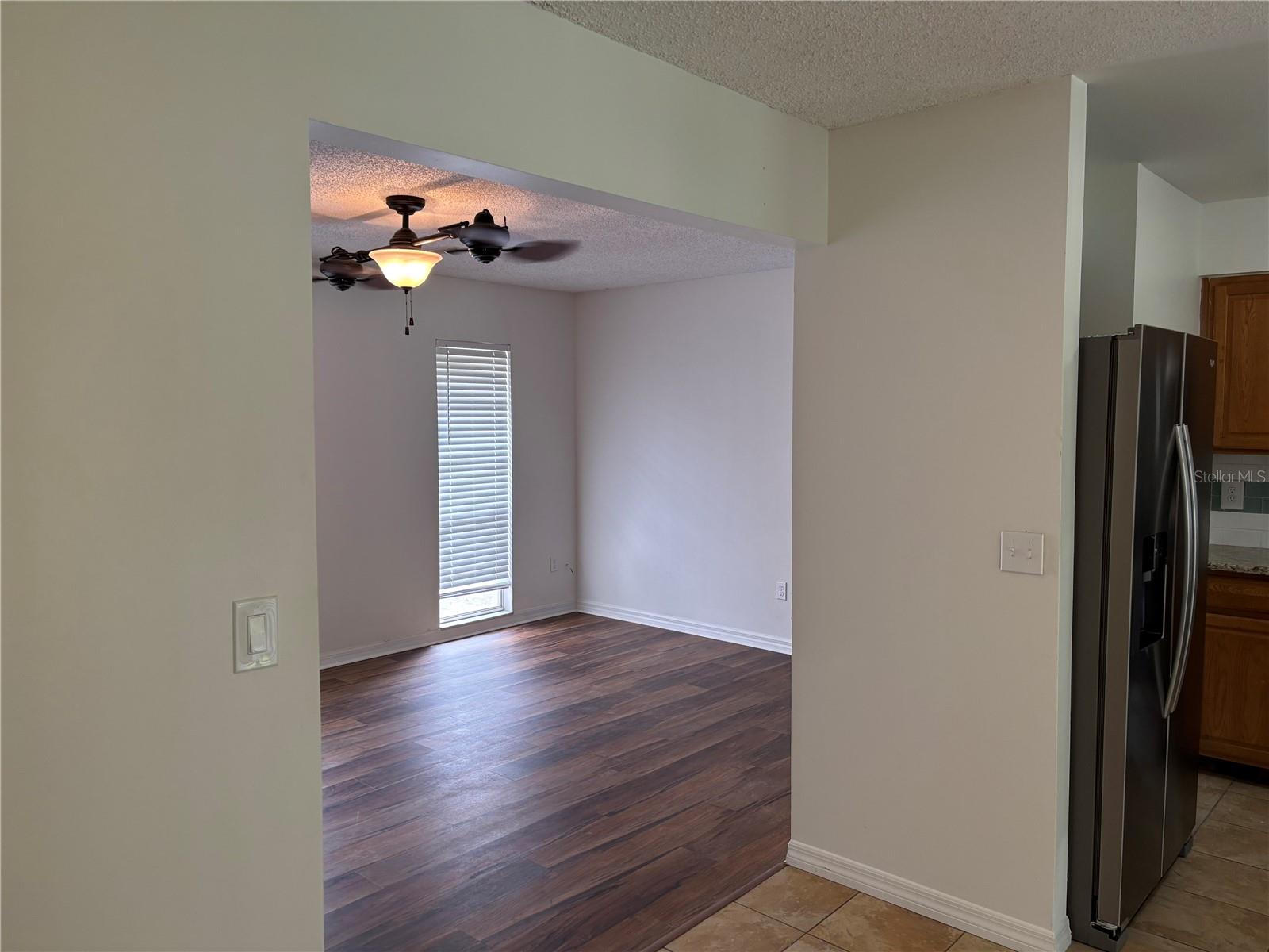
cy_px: 476
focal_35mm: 26
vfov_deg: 53.1
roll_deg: +0.3
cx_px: 634
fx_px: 953
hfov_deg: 67.3
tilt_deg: -3.9
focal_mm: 5.96
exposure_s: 1/60
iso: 100
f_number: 1.6
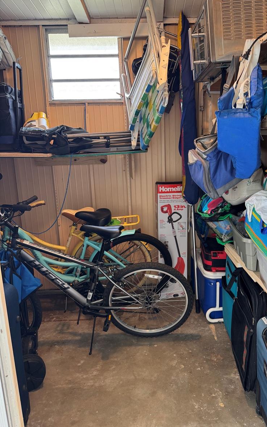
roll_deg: +1.5
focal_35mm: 26
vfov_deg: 70.4
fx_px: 303
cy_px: 211
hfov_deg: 47.3
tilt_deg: -12.4
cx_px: 163
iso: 160
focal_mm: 6.76
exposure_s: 1/60
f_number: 1.78
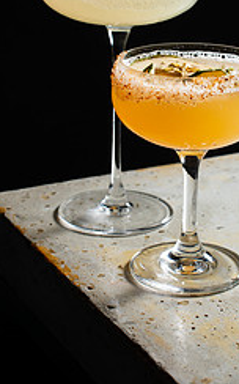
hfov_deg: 13.9
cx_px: 142
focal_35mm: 94
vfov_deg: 21.9
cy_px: 99
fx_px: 982
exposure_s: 1/200
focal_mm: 50
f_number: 8
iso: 200
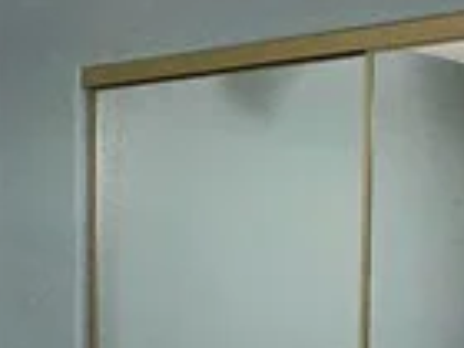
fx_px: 1273
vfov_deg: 15.3
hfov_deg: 17.8
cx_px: -292
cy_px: 355
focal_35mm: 95
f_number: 2.2
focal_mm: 2.2
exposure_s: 1/60.2
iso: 500
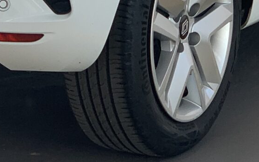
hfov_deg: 8.3
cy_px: -156
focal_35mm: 252
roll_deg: +0.0
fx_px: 1779
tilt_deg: -7.6
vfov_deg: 5.1
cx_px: 38
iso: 16
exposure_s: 1/153
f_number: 2.4
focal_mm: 6
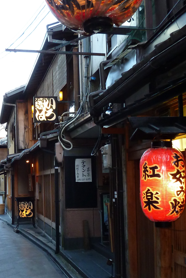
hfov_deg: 26.0
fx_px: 395
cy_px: 164
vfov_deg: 38.8
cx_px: 39
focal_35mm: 51
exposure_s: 1/30
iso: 200
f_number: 3.3
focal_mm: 4.1
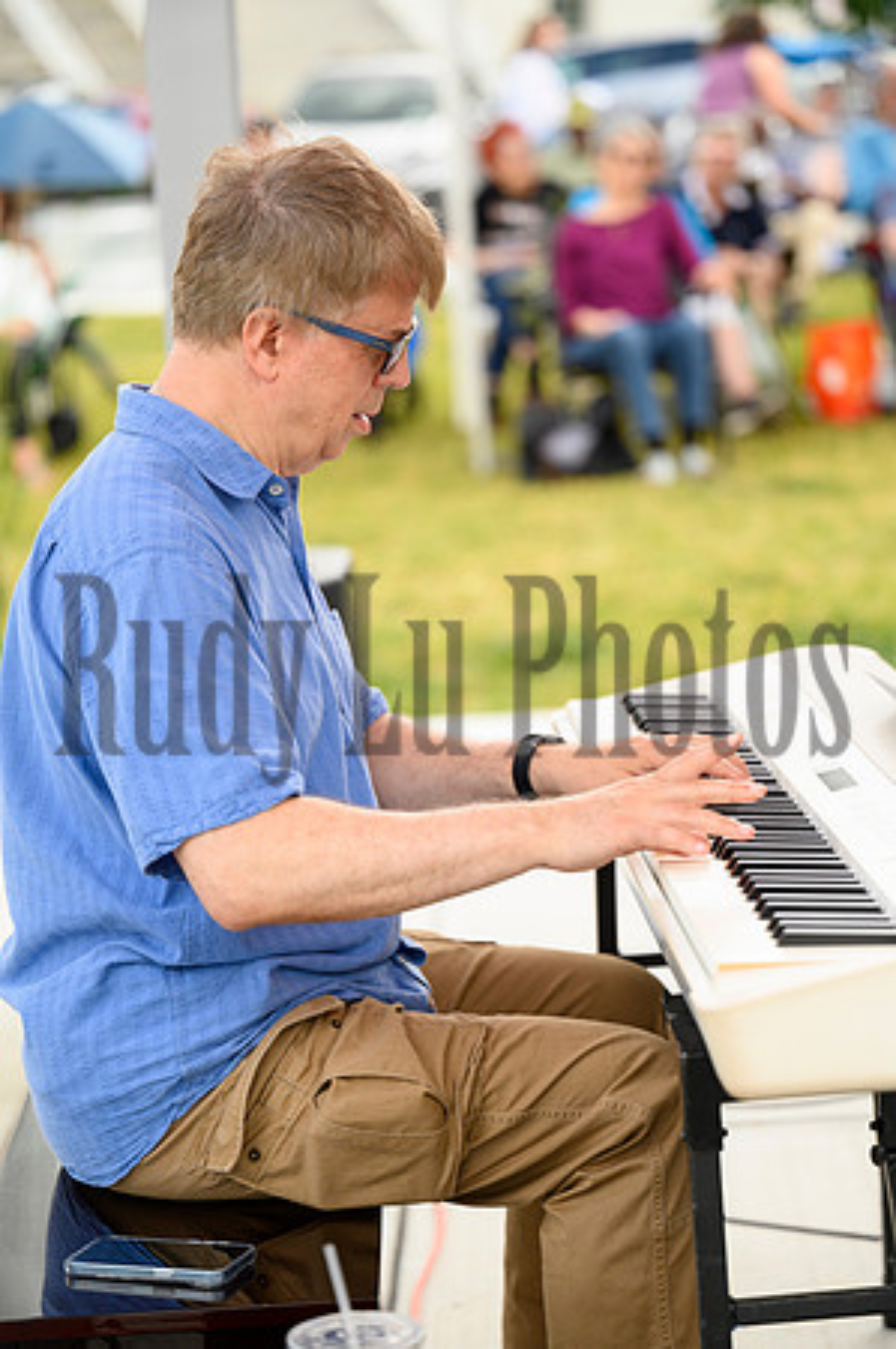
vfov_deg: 21.9
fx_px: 3480
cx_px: 448
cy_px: 674
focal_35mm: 93
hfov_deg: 14.7
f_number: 2.8
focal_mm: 93
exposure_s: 1/1000
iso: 400
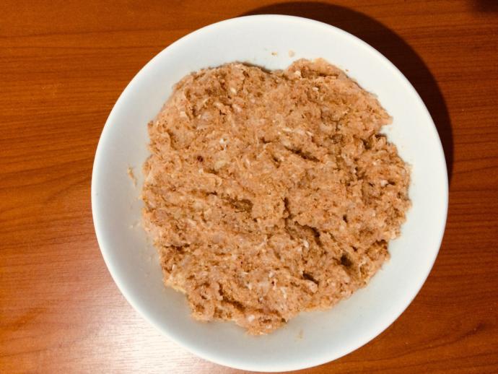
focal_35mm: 29
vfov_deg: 48.3
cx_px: 249
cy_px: 187
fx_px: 417
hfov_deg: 61.6
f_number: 2.2
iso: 320
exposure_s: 1/25
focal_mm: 4.15
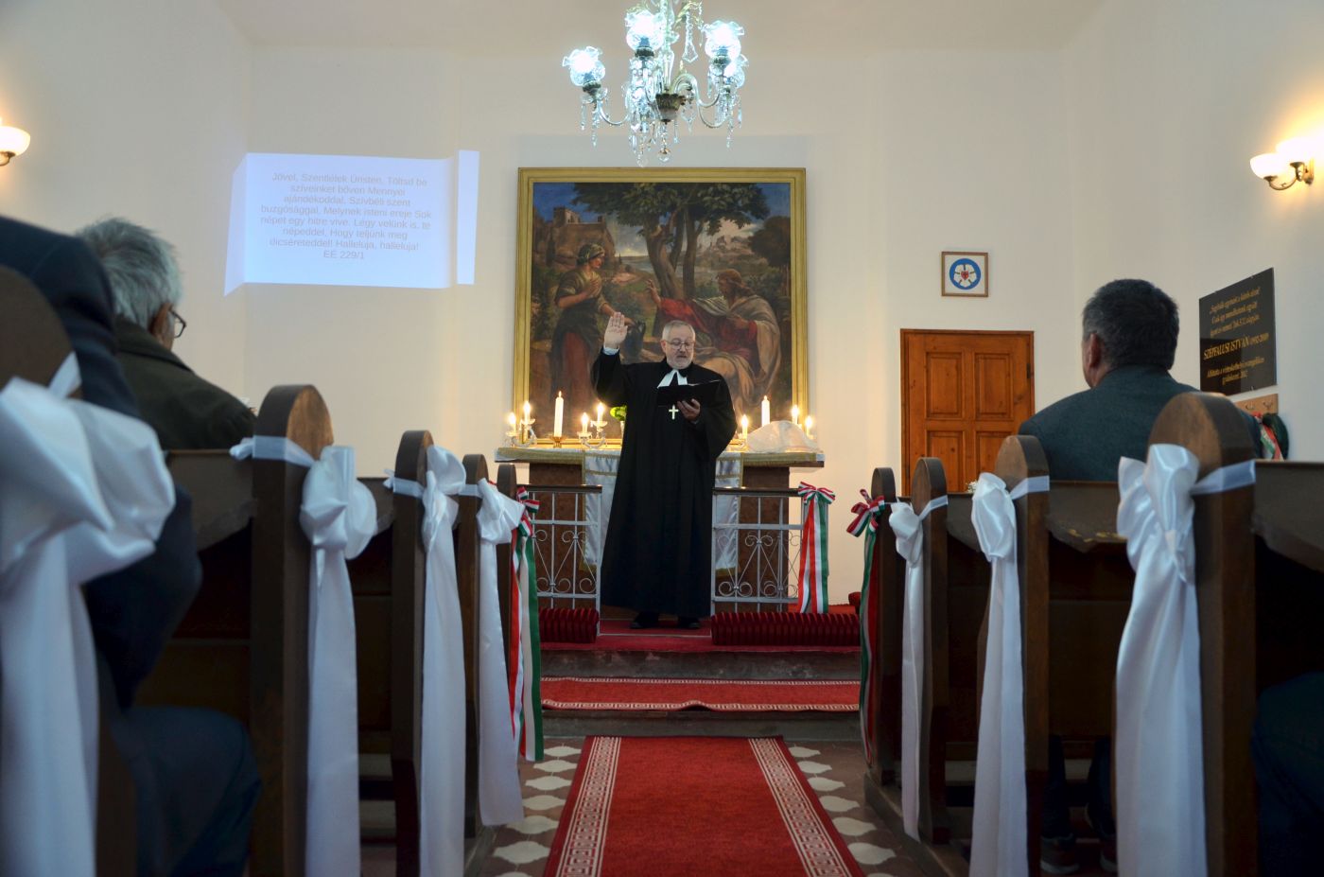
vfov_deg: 41.5
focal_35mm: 32
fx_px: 1156
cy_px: 438
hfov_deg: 59.6
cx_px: 662
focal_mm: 21
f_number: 3.8
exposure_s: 1/80
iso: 500
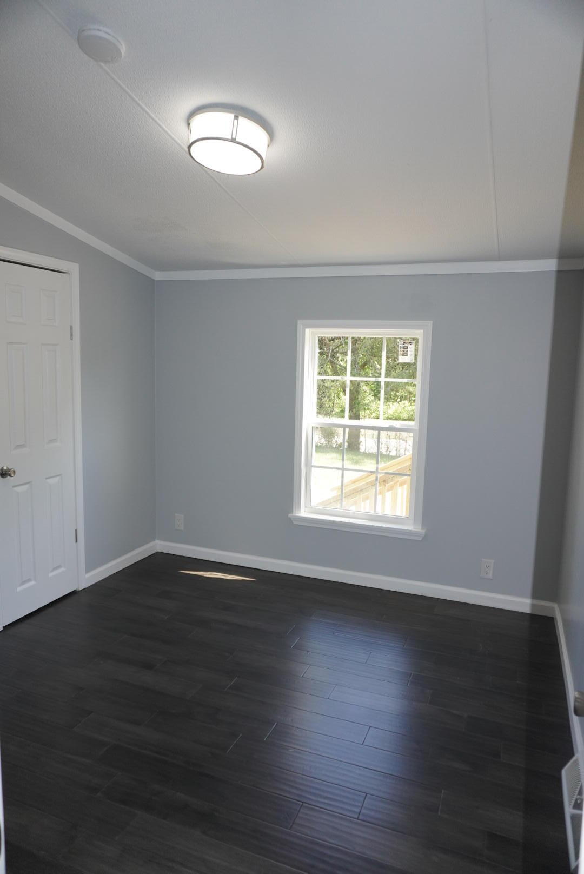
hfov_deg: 53.2
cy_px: 437
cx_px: 292
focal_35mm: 24
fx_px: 583
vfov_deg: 73.7
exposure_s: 1/160
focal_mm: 16
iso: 640
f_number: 4
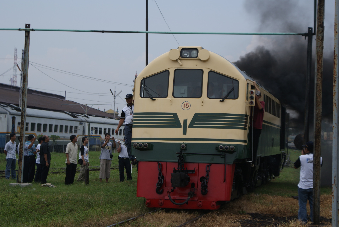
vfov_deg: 16.6
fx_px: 778
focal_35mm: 82
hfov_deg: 24.6
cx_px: 170
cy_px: 114
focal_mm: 55
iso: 100
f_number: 5.6
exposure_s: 1/640
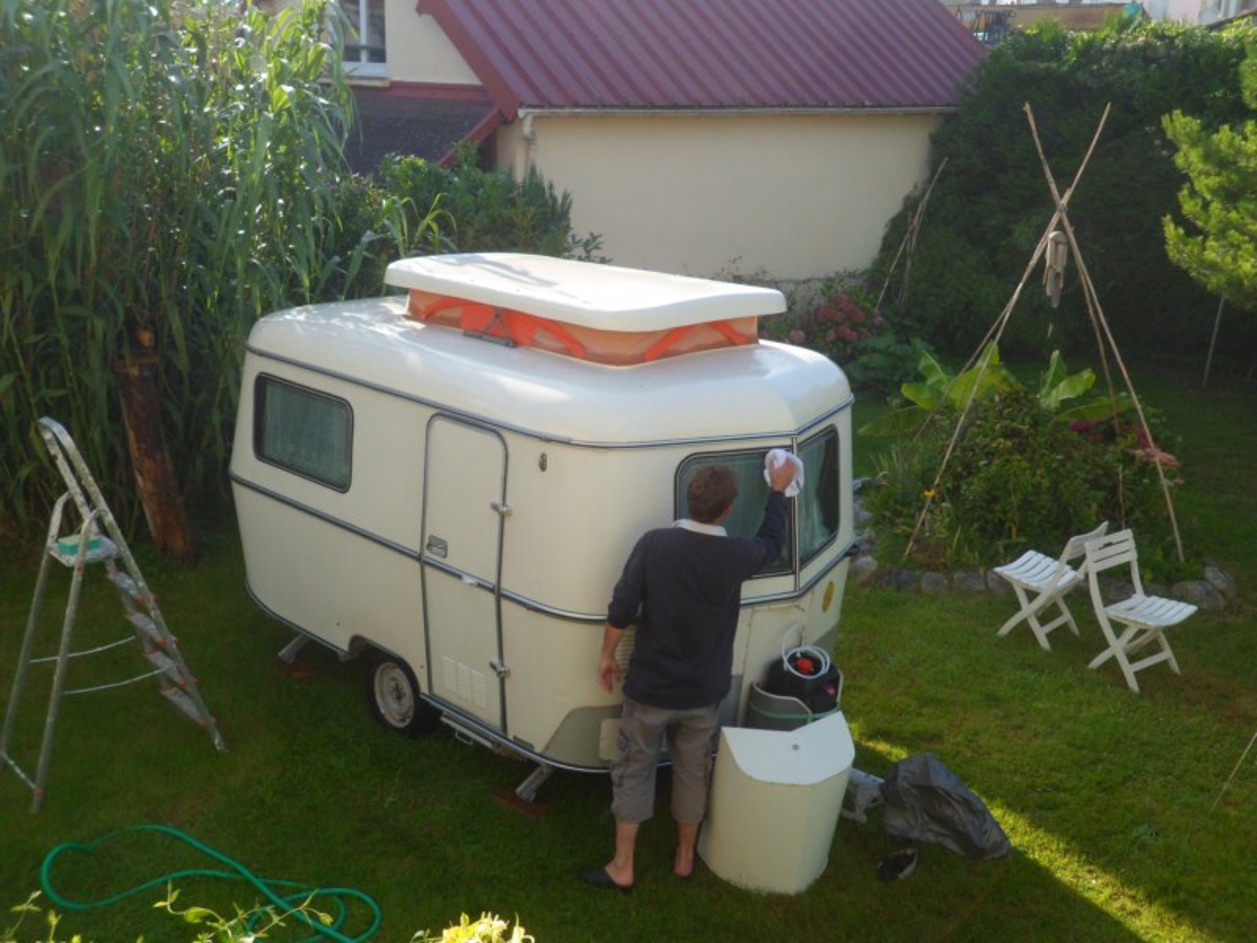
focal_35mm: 36
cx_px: 628
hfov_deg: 51.4
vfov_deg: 39.7
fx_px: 1307
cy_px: 472
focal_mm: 6.6
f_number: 3.8
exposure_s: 1/250
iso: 80
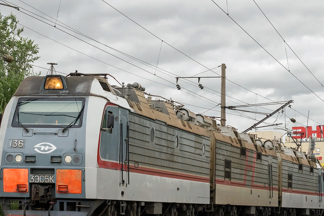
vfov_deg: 17.5
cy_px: 133
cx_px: 148
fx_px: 702
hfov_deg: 26.0
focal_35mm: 78
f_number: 8
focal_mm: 40
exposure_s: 1/640
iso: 400
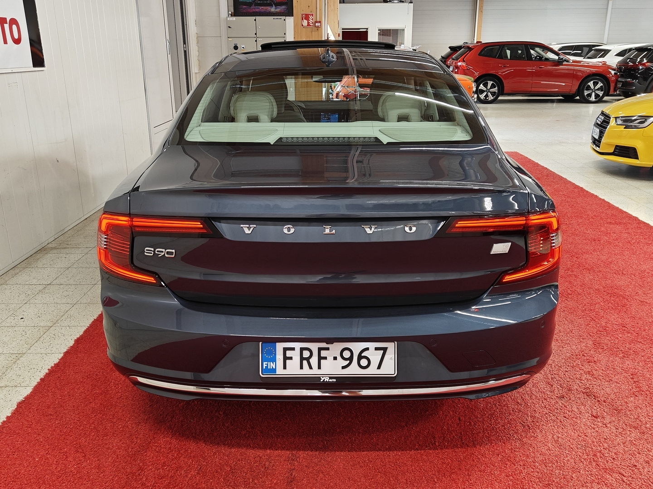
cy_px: 244
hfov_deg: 58.4
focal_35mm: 31
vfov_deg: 45.4
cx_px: 326
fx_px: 585
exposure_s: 1/63
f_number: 1.8
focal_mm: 5.59
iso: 80
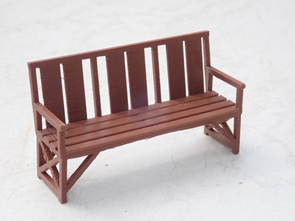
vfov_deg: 18.4
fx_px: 682
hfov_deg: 24.4
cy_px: 110
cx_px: 148
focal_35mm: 80
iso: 800
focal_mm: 14.41
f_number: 16
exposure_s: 1/200
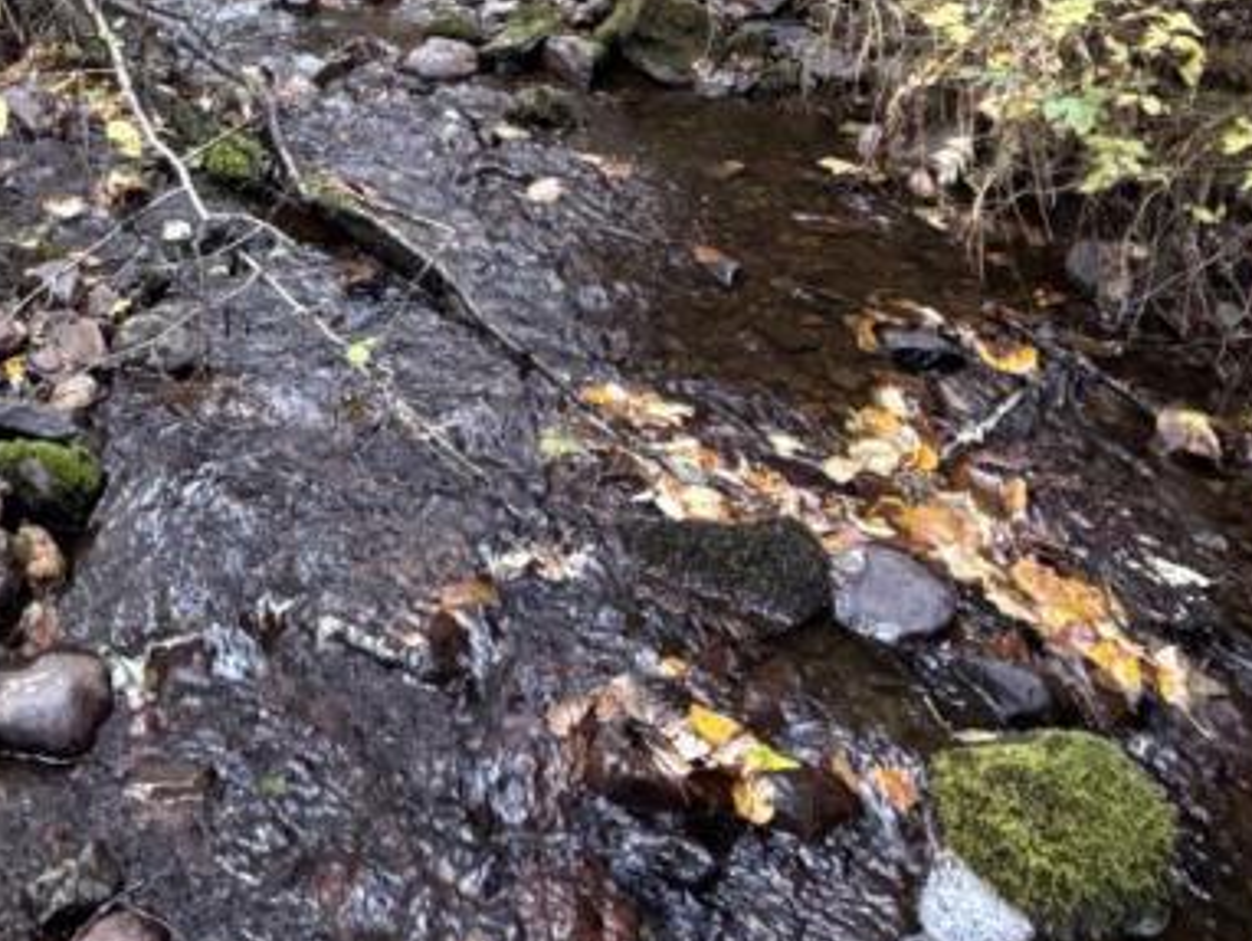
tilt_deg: -6.6
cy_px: -262
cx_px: 215
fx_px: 1375
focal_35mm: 38
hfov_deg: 45.9
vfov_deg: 30.4
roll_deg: -0.6
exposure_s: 1/99
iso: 160
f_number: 2.2
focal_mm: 2.22
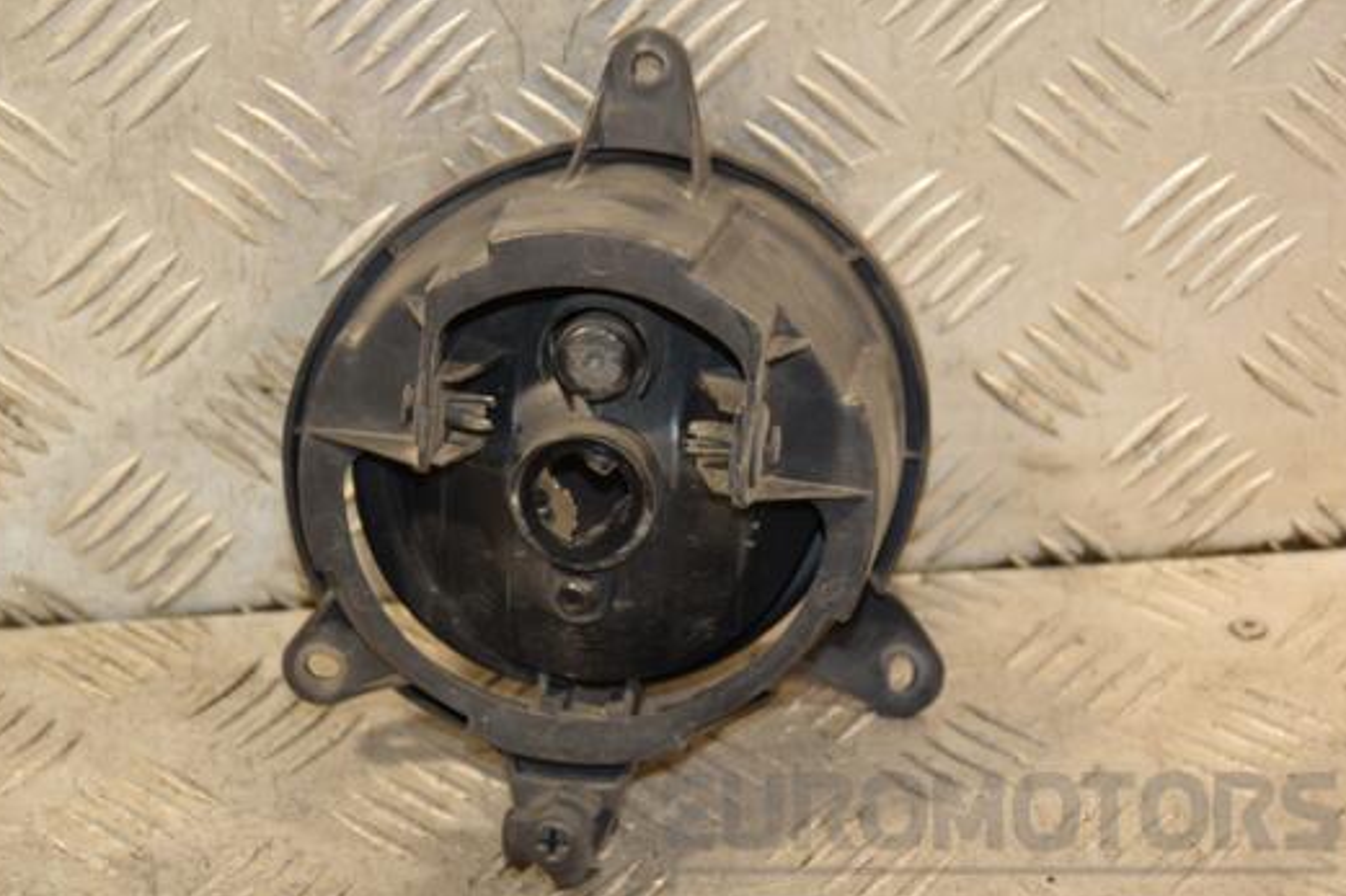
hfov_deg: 15.8
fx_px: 4843
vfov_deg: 10.6
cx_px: 615
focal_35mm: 130
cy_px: 467
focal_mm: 75
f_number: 5.3
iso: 800
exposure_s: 1/80
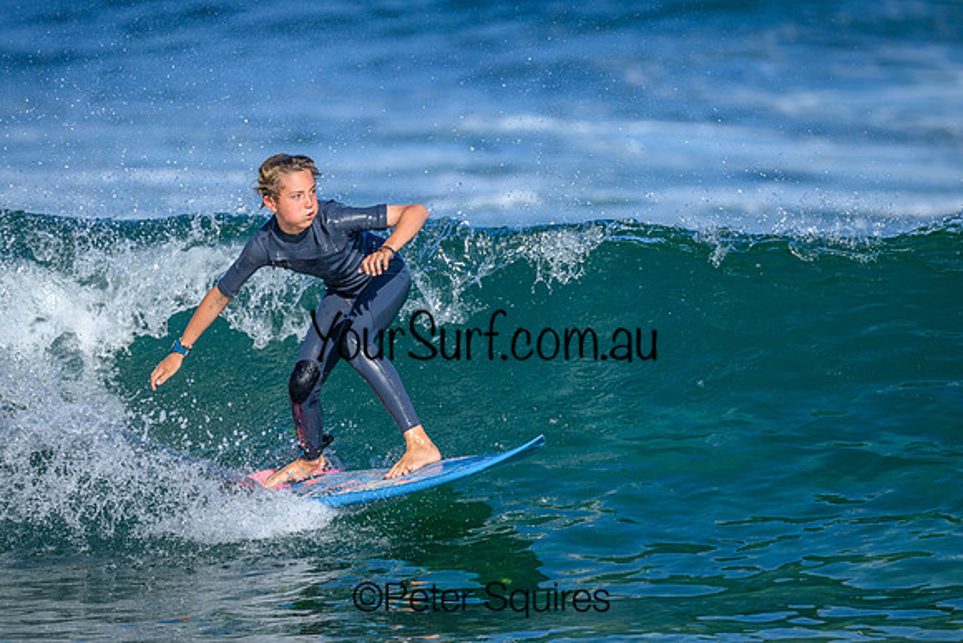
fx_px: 21404
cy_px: 322
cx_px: 482
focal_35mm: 800
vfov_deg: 1.7
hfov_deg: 2.6
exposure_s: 1/2000
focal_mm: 800
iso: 360
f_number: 6.3
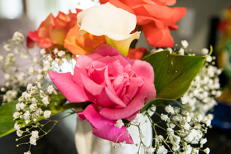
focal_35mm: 46
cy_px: 77
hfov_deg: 42.7
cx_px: 116
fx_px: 295
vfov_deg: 29.3
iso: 2500
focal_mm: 46
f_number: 3.5
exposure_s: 1/320
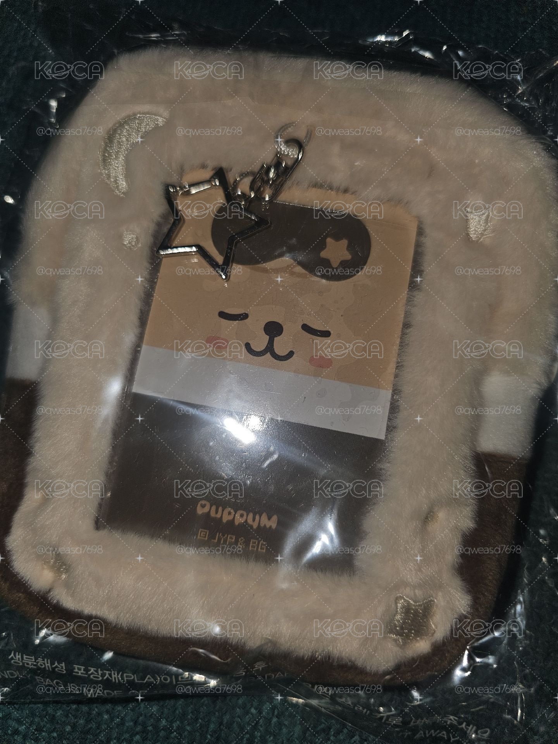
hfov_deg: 58.9
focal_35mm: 23
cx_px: 279
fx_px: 494
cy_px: 372
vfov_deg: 73.9
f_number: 1.7
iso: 12
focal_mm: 6.3
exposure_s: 1/50
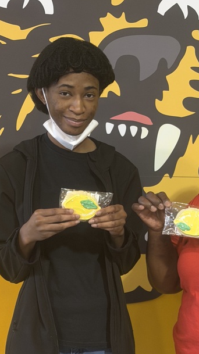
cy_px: 228
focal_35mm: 88
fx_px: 827
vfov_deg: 24.1
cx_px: 156
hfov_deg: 13.7
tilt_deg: -4.3
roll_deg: -1.3
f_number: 1.78
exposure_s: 1/40
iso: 250
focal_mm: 6.76
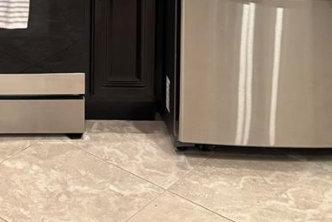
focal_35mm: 85
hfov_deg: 22.8
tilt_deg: -2.7
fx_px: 784
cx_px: -15
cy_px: -234
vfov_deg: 13.5
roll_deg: -0.8
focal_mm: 5.96
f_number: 1.6
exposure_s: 1/60
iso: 500
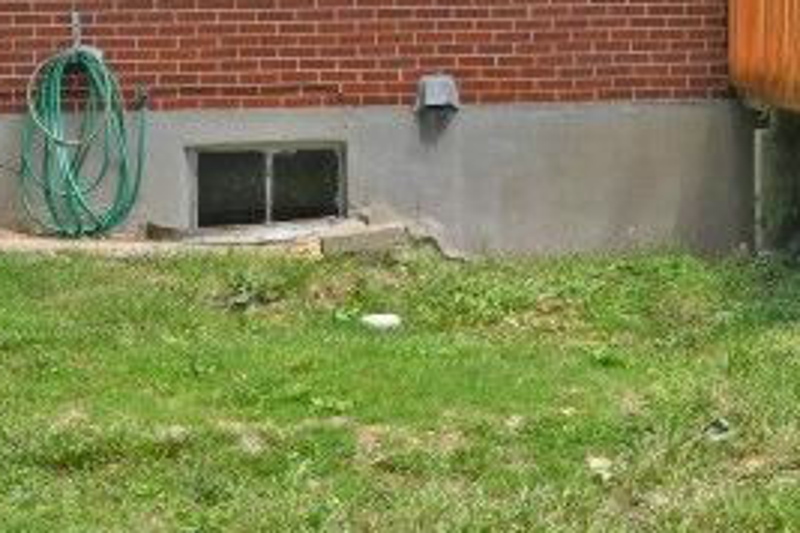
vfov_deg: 14.8
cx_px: 722
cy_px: -51
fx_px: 2000
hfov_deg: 22.1
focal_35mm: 90
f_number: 10
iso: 140
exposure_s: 1/125
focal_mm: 16
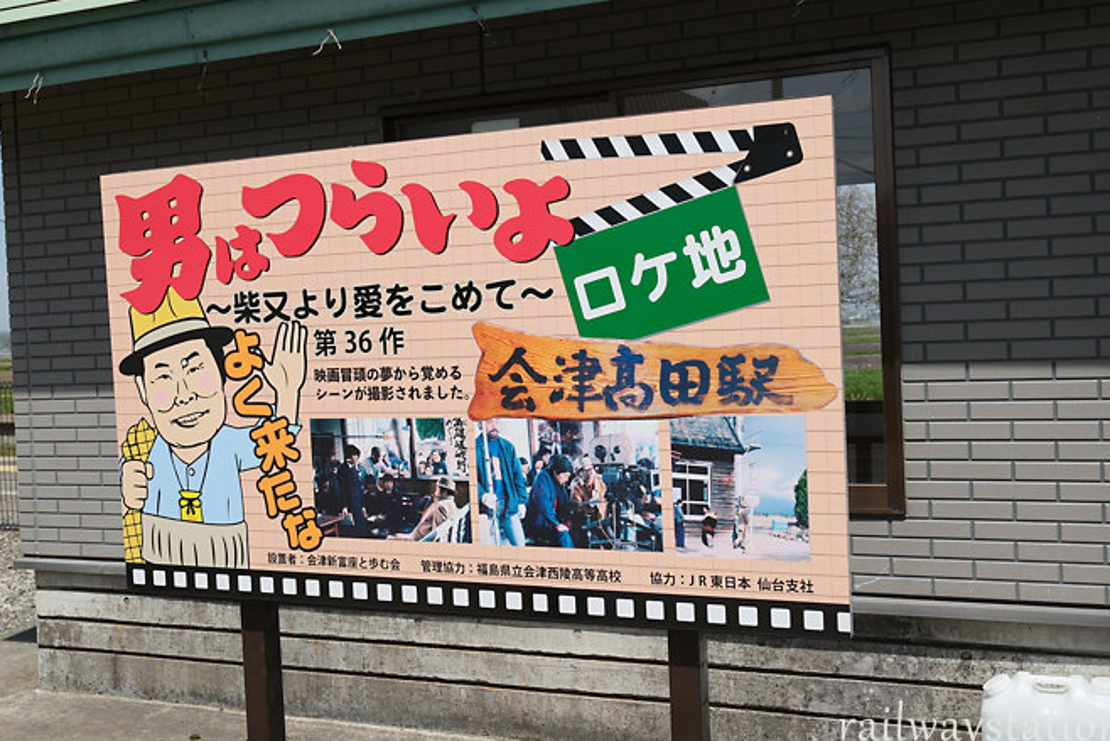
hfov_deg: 54.4
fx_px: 1079
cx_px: 560
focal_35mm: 35
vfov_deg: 37.9
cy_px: 346
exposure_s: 1/1300
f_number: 5.6
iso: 250
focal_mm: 19.9
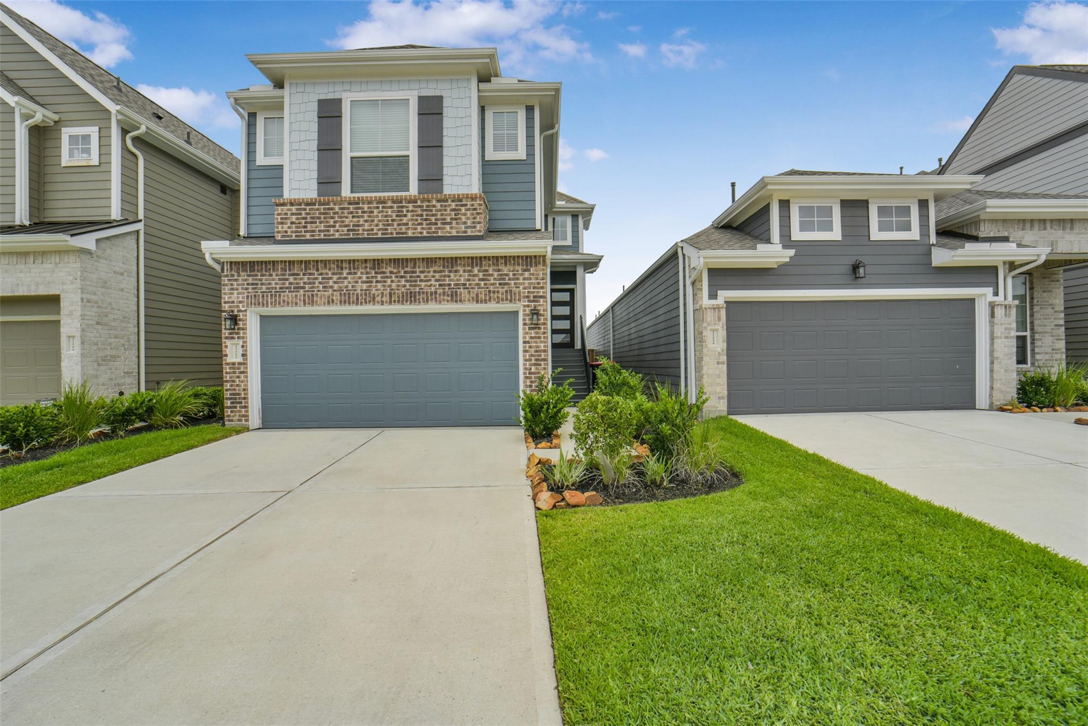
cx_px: 544
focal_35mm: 14
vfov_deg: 81.2
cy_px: 363
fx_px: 423
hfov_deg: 104.2
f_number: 11
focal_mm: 14
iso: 500
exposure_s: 1/800
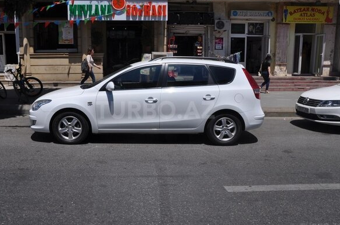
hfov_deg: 53.7
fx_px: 335
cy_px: 110
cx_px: 155
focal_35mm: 36
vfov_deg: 37.2
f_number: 16
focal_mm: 21
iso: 200
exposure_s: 1/250
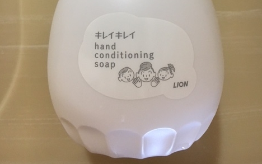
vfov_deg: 28.1
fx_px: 300
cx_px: 132
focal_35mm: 42
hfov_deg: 47.2
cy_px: -12
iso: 125
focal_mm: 4.15
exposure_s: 1/30
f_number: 2.2
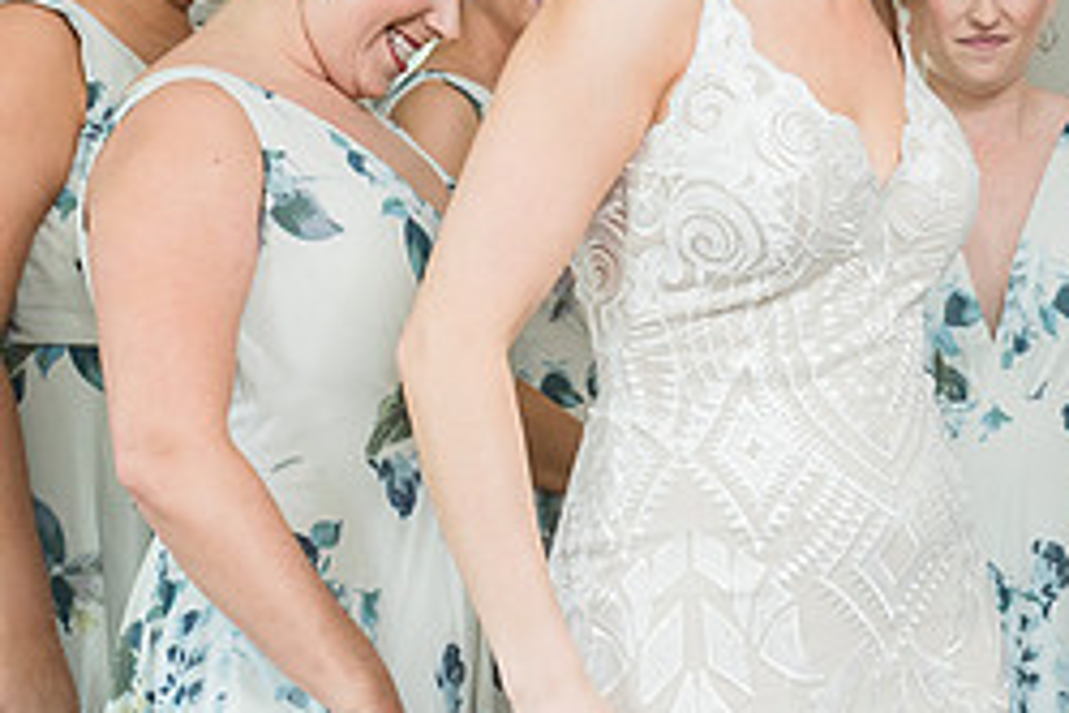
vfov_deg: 13.8
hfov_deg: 20.4
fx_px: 2940
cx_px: 807
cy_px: 196
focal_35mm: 99
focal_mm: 35
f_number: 5.6
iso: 2000
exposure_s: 1/200
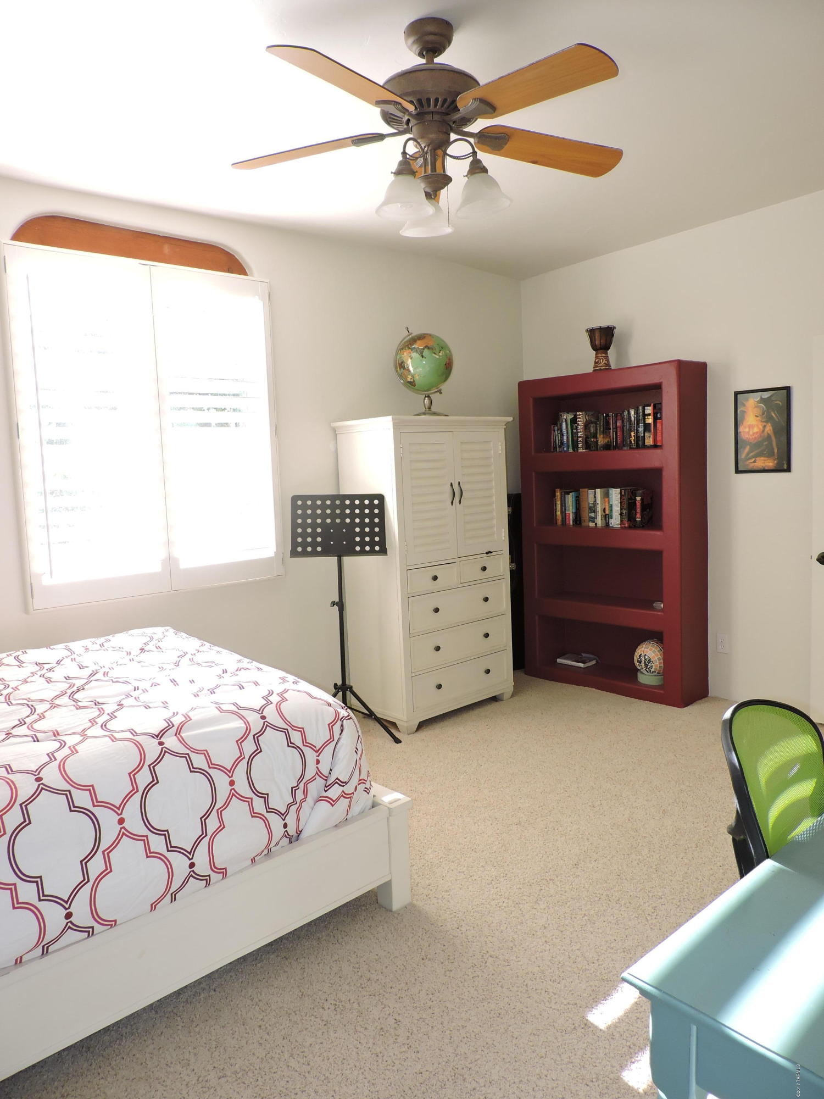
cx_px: 412
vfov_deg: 71.6
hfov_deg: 56.8
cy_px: 550
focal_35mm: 24
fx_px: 762
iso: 140
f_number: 3
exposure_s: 1/40
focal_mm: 4.3
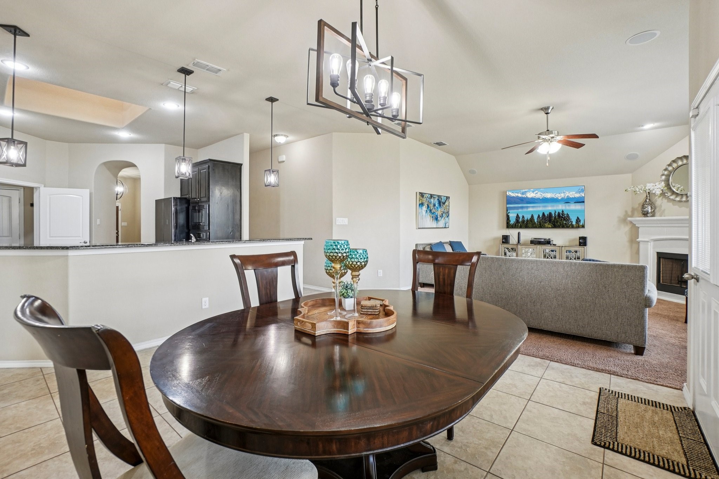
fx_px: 300
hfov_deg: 100.4
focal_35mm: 15
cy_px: 240
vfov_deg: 77.3
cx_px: 360
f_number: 8
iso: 400
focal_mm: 10
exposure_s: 1/15
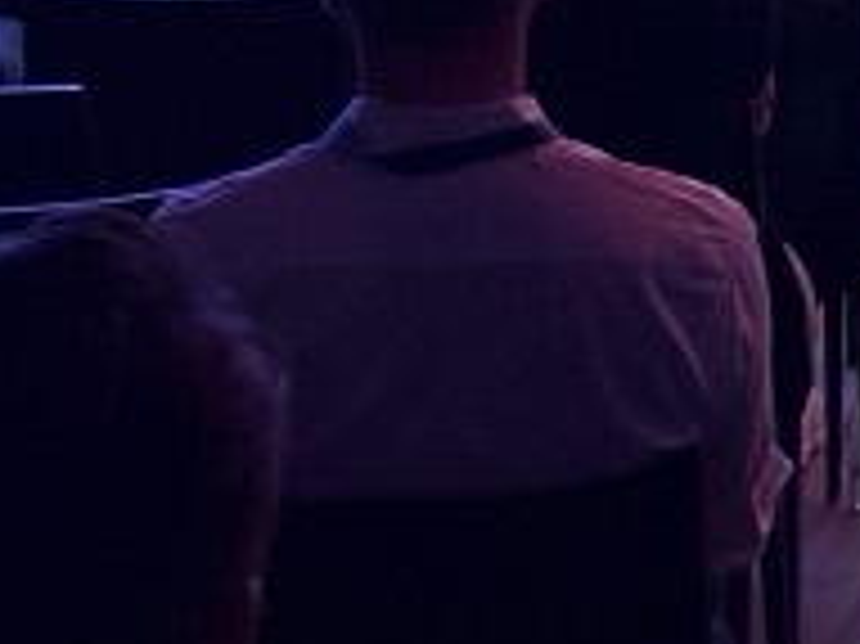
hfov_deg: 9.7
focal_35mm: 201
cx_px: 1000
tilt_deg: -3.2
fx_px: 4991
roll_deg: -0.2
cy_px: -315
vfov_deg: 7.3
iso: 400
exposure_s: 1/25
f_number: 1.78
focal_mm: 6.76
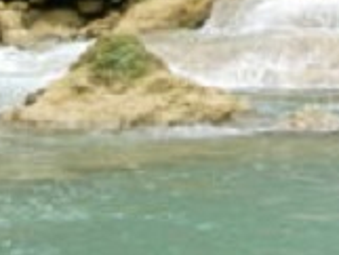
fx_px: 2460
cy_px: -217
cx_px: 482
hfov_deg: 7.8
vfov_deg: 5.8
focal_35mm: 251
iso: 64
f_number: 2.8
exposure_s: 1/287
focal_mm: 7.8
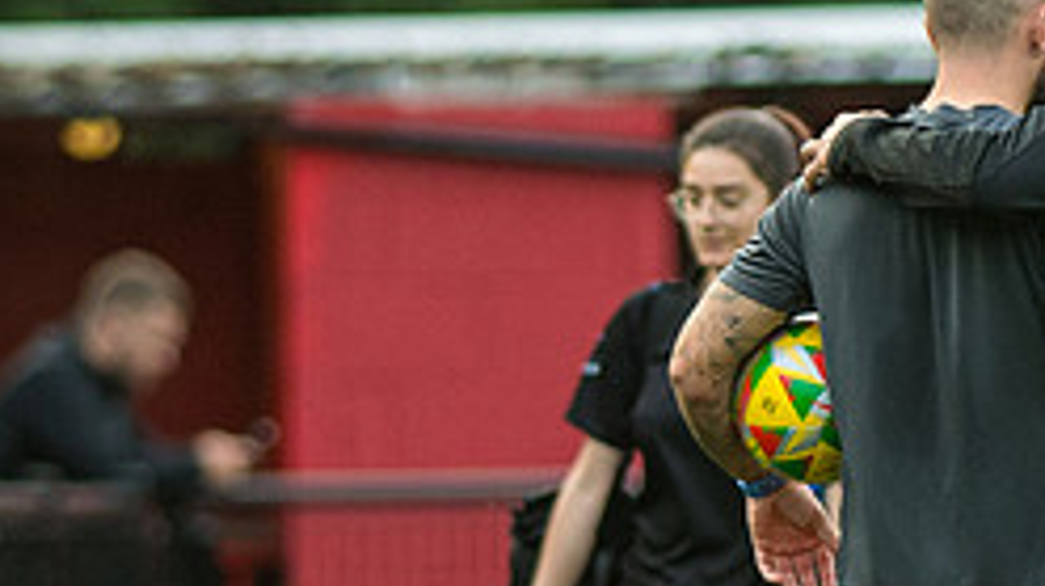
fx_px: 46622
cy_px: 609
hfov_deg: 1.3
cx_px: 1236
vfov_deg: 0.7
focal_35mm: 1684
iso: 800
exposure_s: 1/800
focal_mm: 300
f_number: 2.8
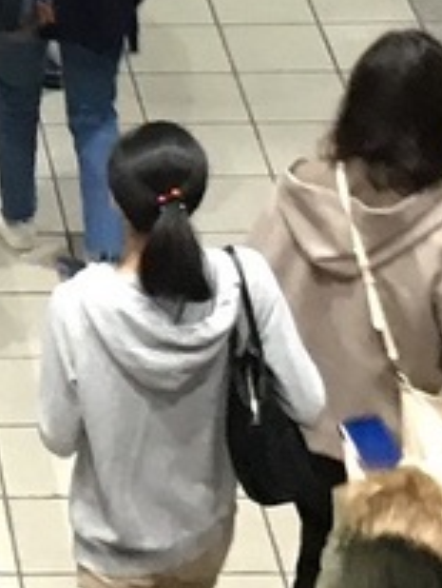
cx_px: -429
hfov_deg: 6.8
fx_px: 3585
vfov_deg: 9.0
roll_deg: +0.2
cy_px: -391
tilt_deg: -18.9
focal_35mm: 211
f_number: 2.2
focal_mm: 4.15
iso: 80
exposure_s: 1/10
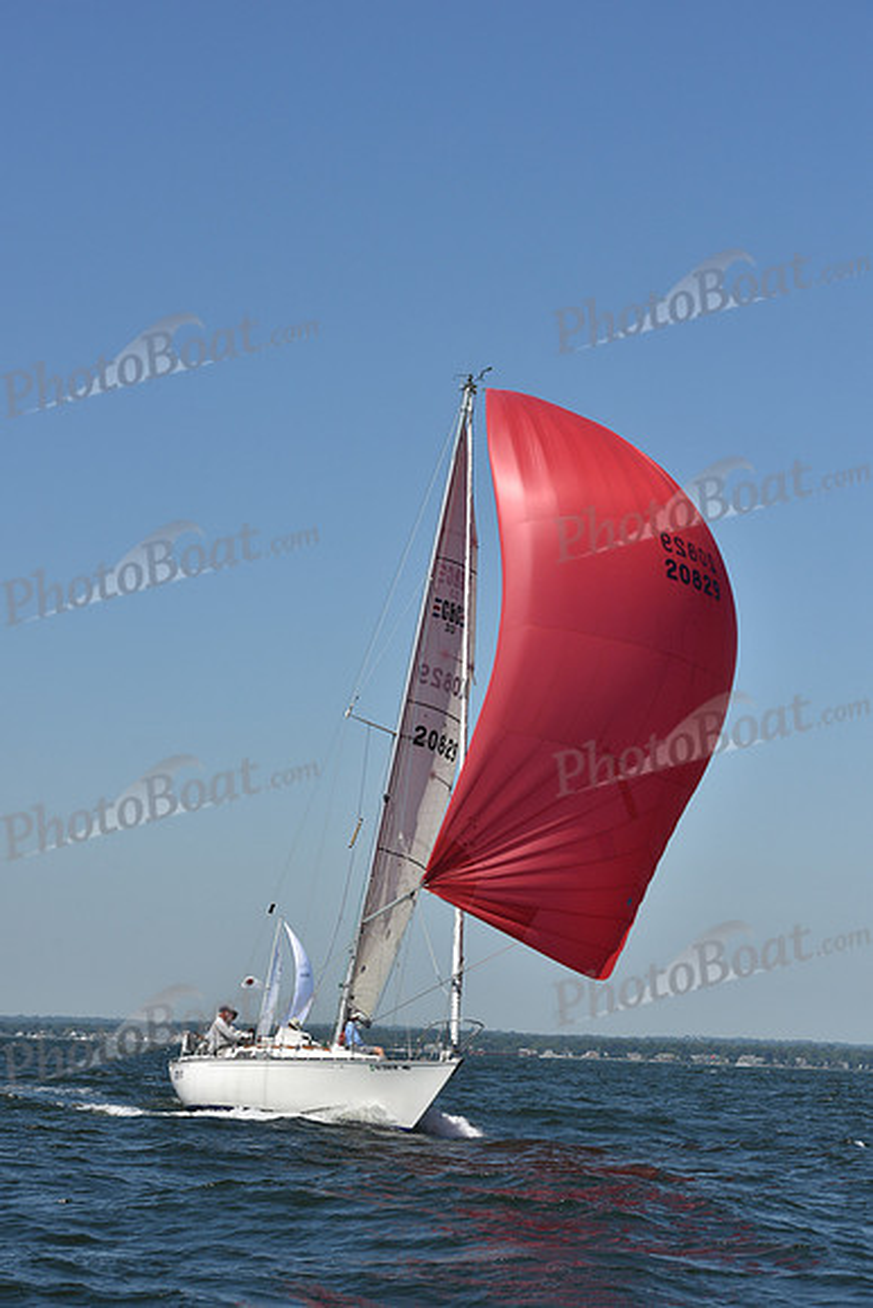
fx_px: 3126
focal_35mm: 86
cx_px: 436
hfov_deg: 15.9
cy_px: 654
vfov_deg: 23.6
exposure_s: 1/1250
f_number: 8
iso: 250
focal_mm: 86
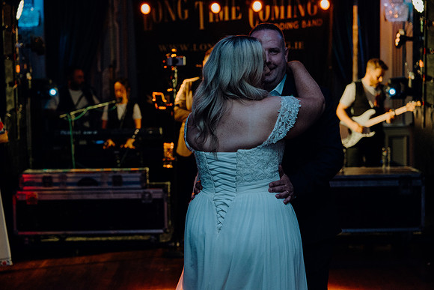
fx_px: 844
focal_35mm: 70
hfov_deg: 28.8
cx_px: 217
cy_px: 145
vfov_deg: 19.5
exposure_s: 1/160
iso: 2500
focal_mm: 70
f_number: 3.5
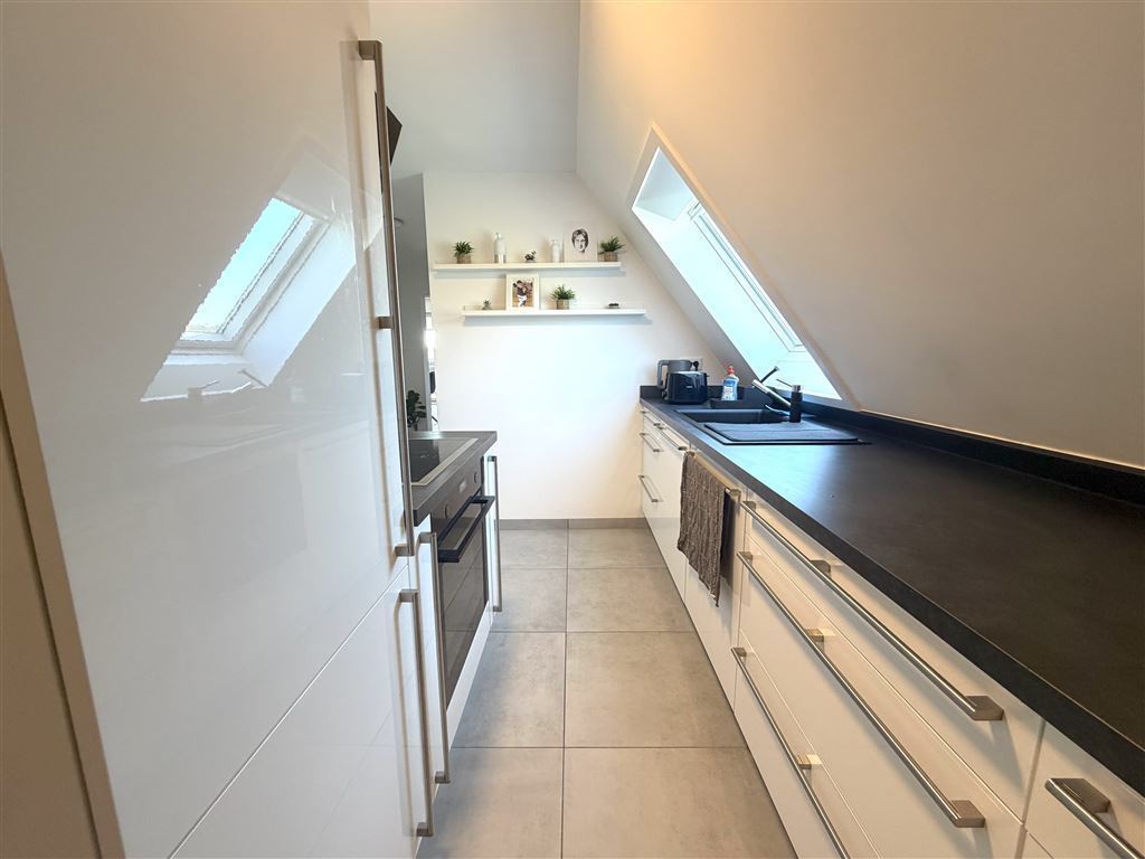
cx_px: 572
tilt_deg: -9.9
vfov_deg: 85.7
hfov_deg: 102.1
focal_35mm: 14
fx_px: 463
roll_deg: +0.9
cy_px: 430
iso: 200
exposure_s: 1/100
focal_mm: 2.22
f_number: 2.2
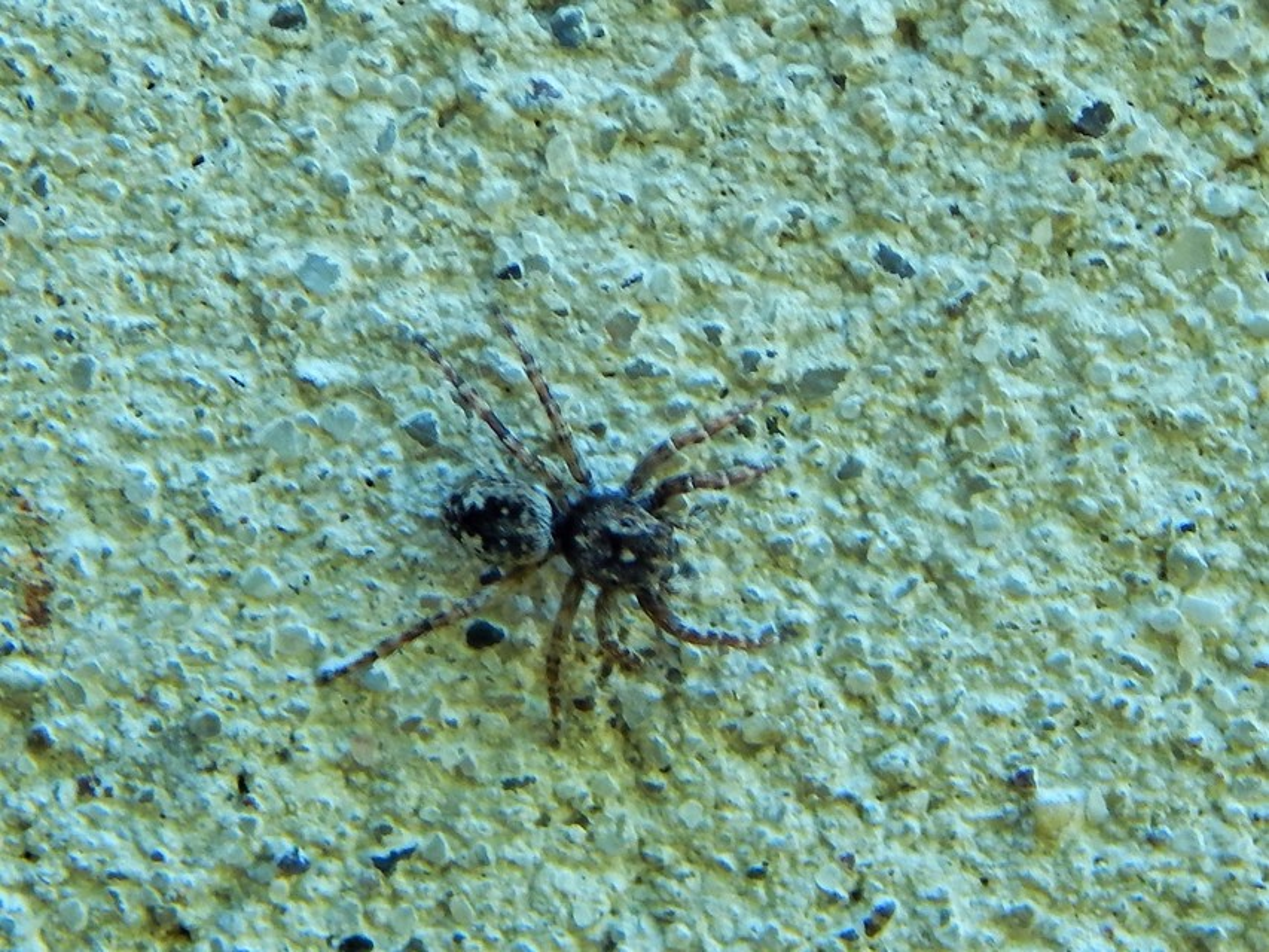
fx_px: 3410
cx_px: 634
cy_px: 476
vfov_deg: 15.9
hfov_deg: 21.1
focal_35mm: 93
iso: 125
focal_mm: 16.6
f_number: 4.4
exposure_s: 1/30
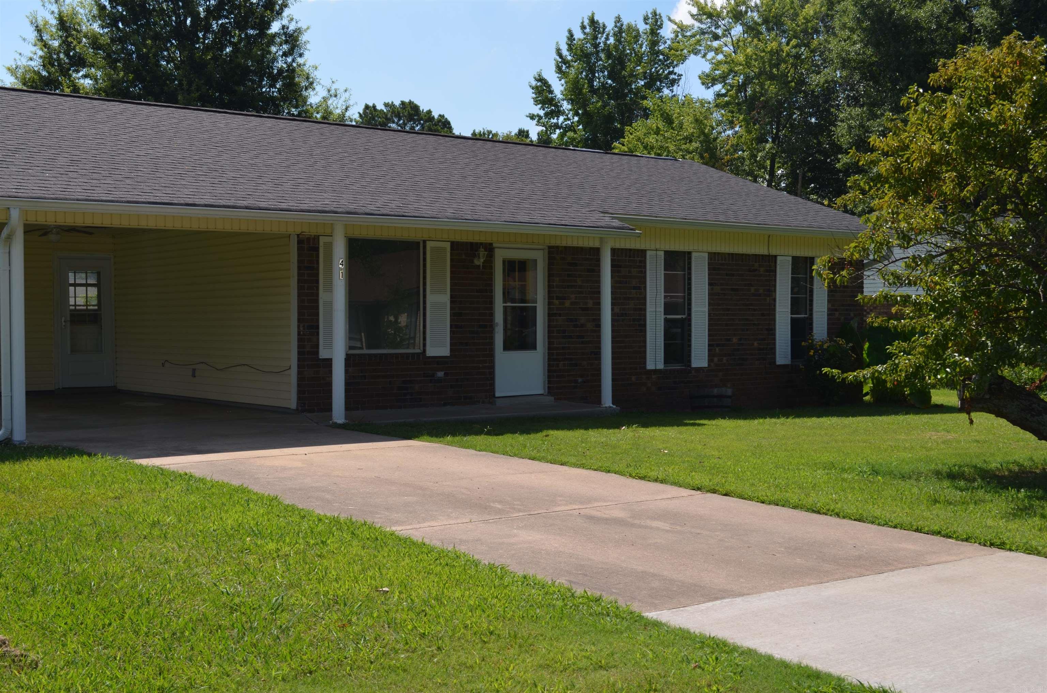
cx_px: 524
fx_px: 1262
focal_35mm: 44
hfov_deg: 45.0
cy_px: 346
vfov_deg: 30.7
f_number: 9
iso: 100
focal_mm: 29
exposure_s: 1/200
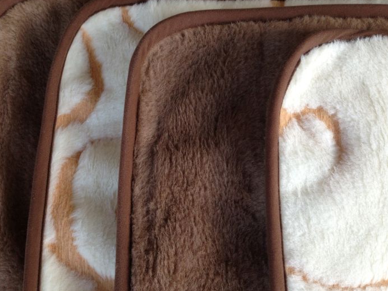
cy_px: 148
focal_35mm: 34
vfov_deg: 41.8
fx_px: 381
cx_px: 189
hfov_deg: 54.0
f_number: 2.4
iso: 64
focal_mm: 4.13
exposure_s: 1/120
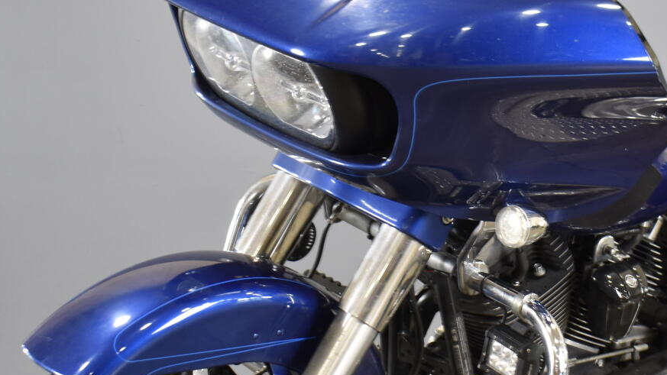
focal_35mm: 97
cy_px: 228
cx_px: 500
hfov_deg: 21.8
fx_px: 1719
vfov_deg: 12.4
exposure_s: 1/20
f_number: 4
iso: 400
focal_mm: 27
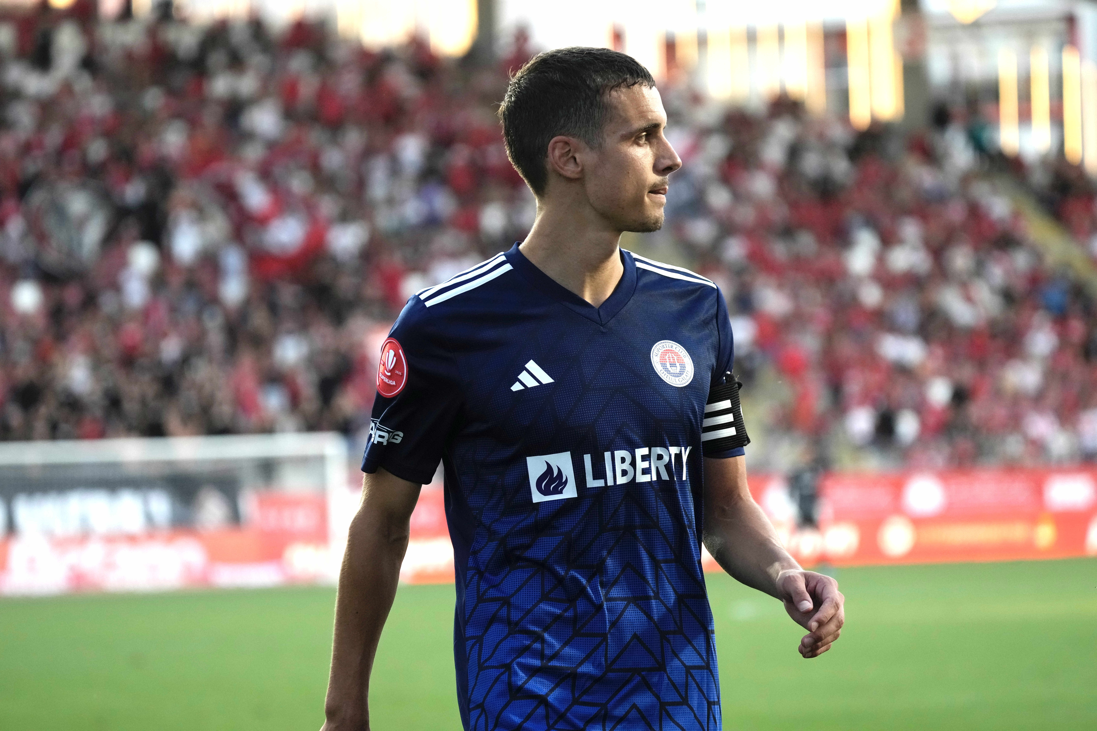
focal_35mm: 200
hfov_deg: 10.3
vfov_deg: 6.9
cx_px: 548
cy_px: 366
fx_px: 6094
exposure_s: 1/1000
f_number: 6.3
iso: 3200
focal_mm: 200
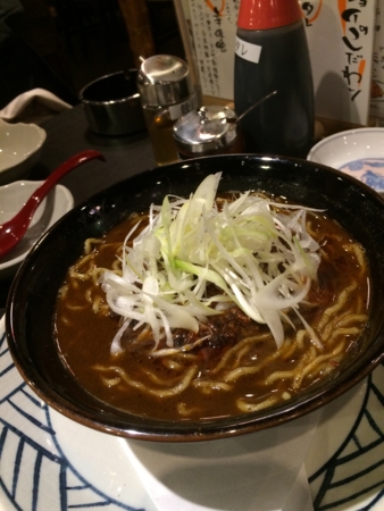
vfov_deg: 61.6
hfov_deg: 48.3
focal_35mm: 29
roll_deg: +14.9
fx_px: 429
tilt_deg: -39.6
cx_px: 192
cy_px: 256
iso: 250
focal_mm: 4.15
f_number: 2.2
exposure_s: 1/33
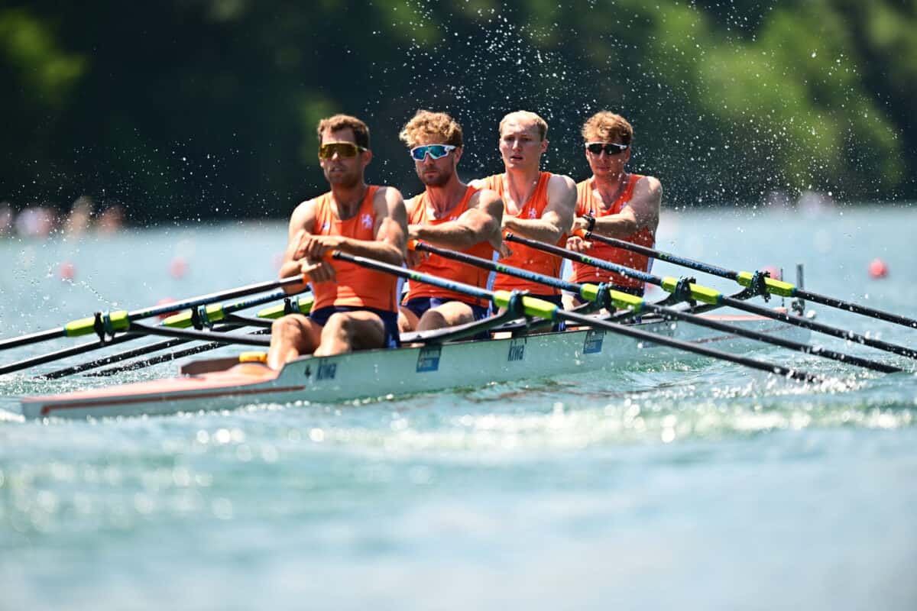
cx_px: 458
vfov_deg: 3.4
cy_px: 306
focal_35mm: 400
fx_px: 10188
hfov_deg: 5.2
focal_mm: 400
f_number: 2.8
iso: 200
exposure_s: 1/1600
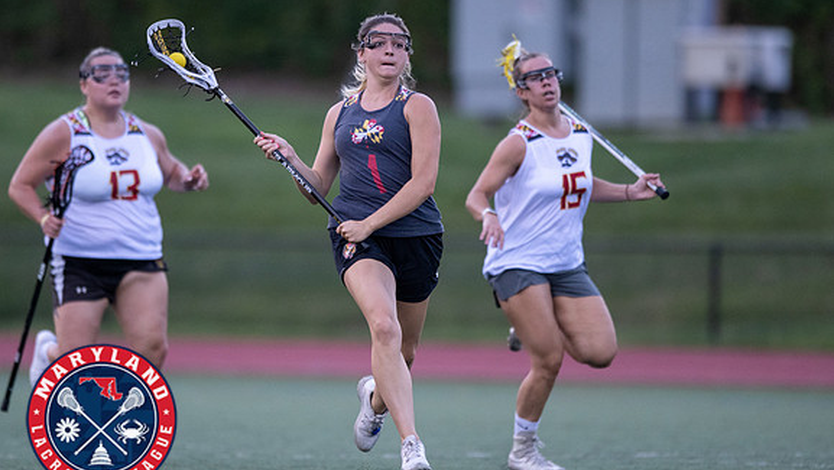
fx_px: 12255
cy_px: 207
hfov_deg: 3.9
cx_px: 392
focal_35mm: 554
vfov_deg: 2.2
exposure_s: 1/1000
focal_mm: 400
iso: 2800
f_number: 2.8
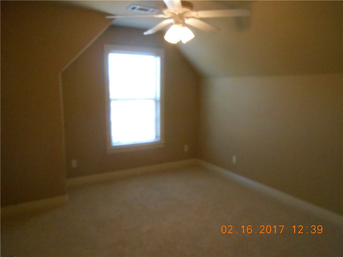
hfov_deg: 67.3
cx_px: 172
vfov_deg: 53.1
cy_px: 128
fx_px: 258
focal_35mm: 26
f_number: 3.5
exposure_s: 1/100
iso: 800
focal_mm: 4.6
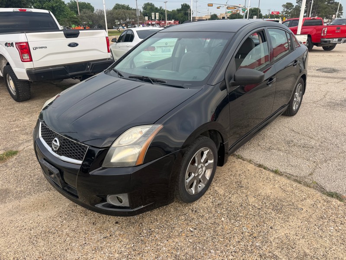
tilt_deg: -24.1
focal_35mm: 24
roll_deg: +1.4
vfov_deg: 56.8
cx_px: 173
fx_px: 240
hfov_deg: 71.6
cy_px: 130
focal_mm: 6.76
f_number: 1.78
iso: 80
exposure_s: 1/390
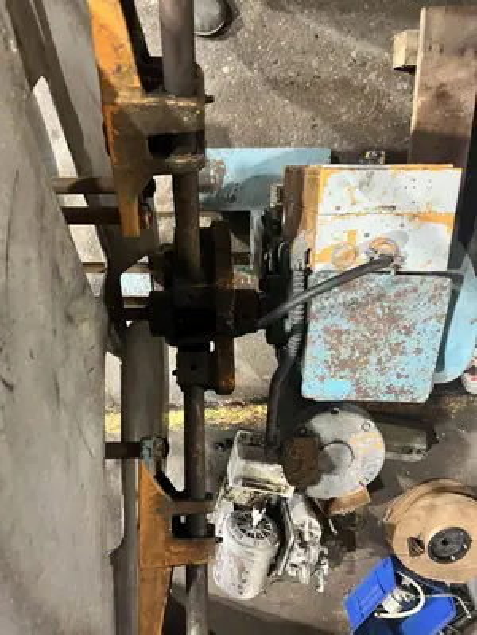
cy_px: 318
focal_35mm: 26
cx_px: 238
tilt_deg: -70.1
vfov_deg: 67.3
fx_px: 478
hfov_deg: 53.1
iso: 500
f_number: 1.5
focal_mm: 5.7
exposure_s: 1/30
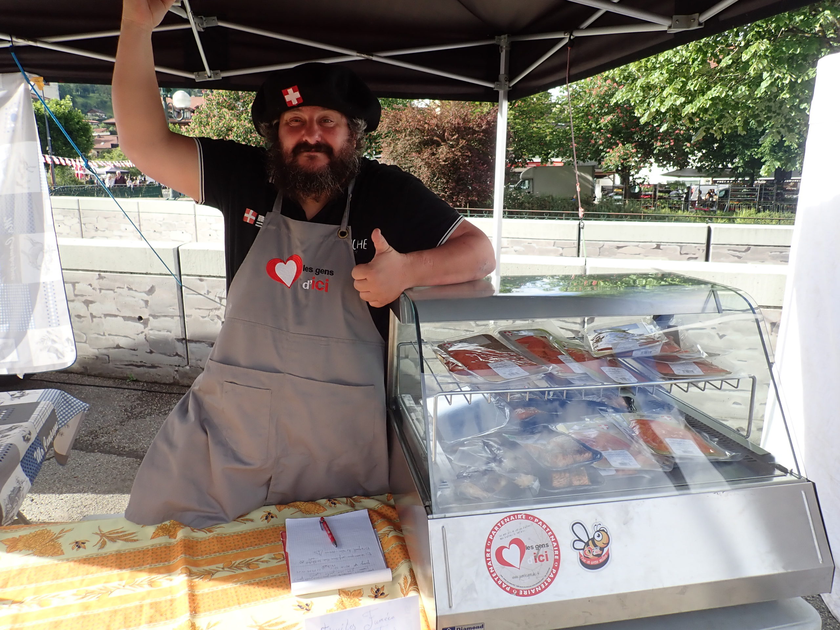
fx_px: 607
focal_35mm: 25
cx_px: 420
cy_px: 315
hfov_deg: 69.4
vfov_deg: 54.9
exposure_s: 1/320
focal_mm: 4.5
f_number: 2.8
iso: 100
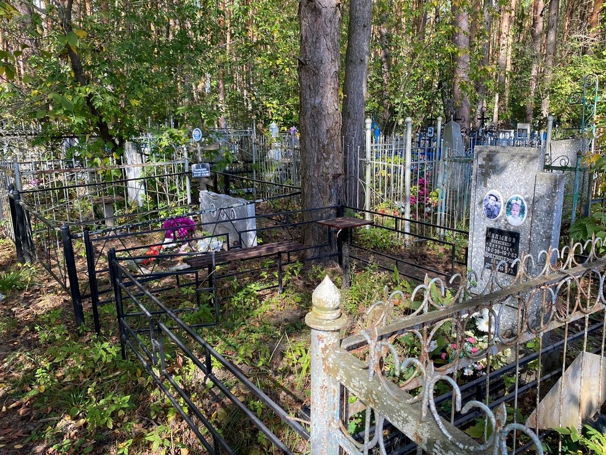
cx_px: 311
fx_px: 473
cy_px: 228
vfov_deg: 51.4
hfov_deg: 65.3
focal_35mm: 27
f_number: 1.8
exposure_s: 1/182
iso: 32
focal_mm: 4.25
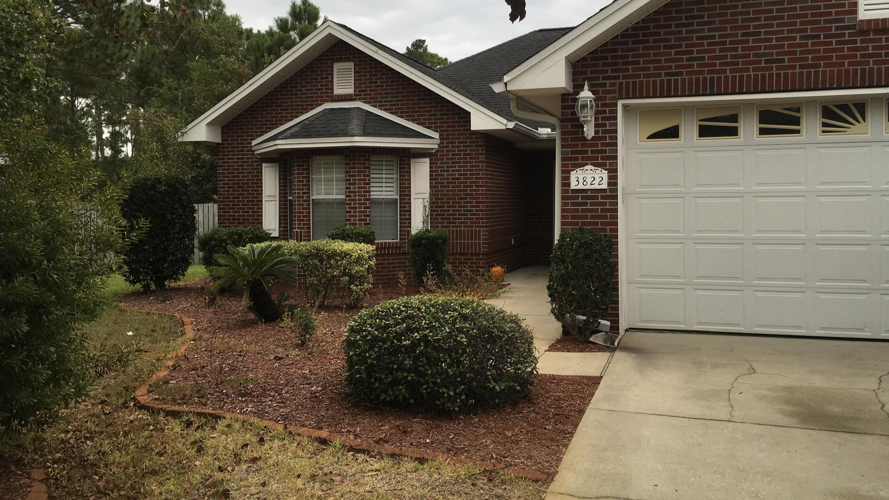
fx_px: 754
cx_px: 449
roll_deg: +0.4
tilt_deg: -2.9
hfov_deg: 61.0
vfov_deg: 36.6
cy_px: 214
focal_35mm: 32
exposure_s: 1/432
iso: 25
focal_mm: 4.15
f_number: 2.2
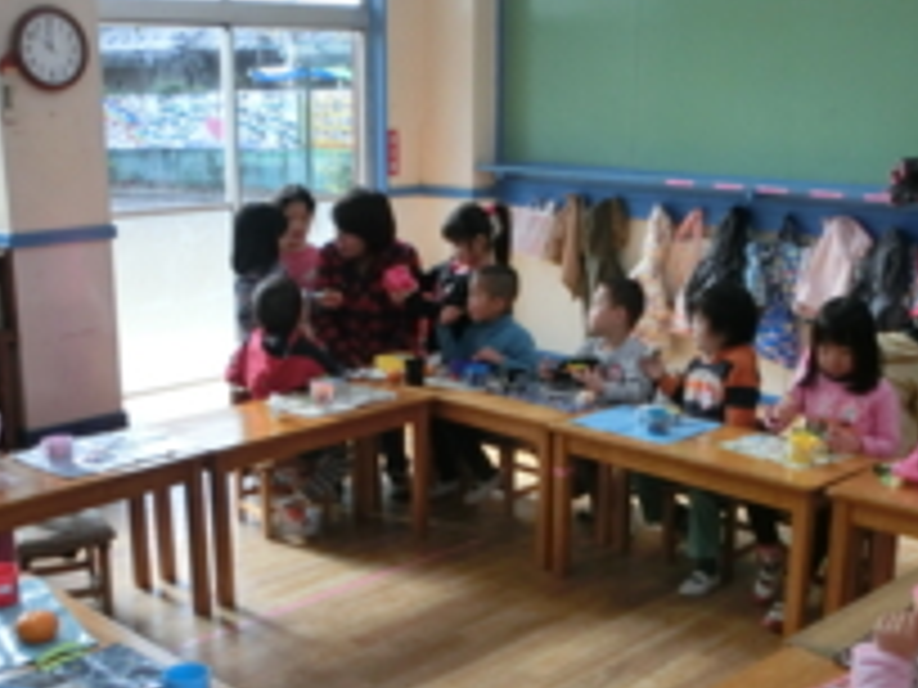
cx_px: 423
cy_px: 454
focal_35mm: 47
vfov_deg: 30.7
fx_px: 1246
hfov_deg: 40.4
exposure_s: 1/250
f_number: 3
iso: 160
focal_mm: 4.24
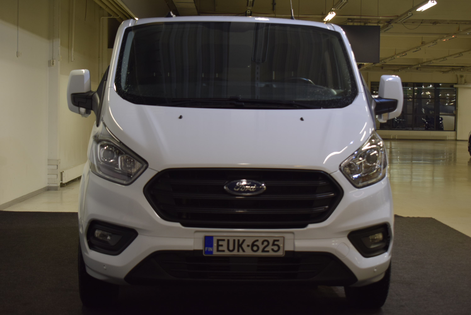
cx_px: 236
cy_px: 158
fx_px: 903
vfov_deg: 19.8
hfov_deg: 29.2
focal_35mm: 69
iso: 640
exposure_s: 1/60
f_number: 5.3
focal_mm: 46
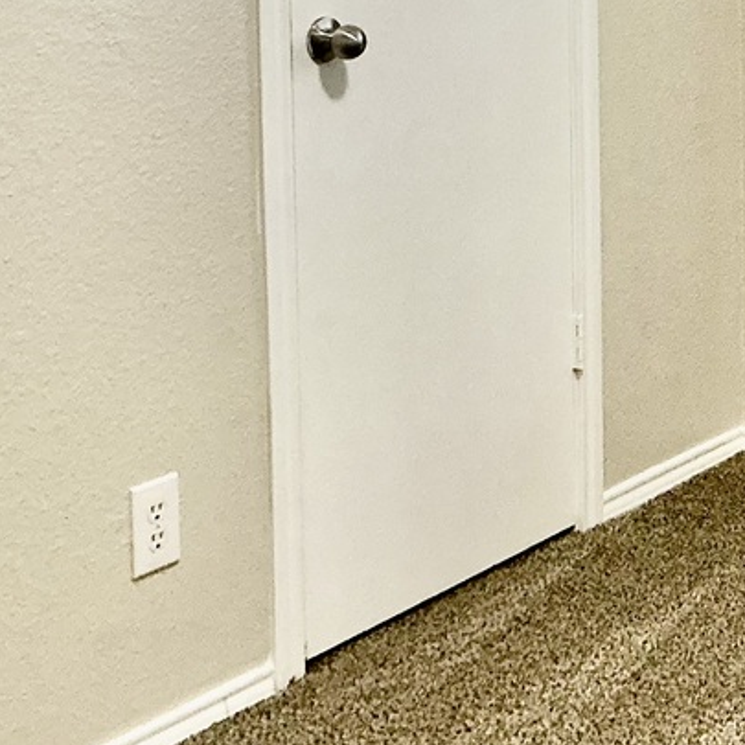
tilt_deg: -4.9
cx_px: 953
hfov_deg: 18.4
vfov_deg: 18.8
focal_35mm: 88
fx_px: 2143
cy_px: -110
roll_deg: +0.7
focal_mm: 3
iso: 100
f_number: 1.8
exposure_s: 1/60
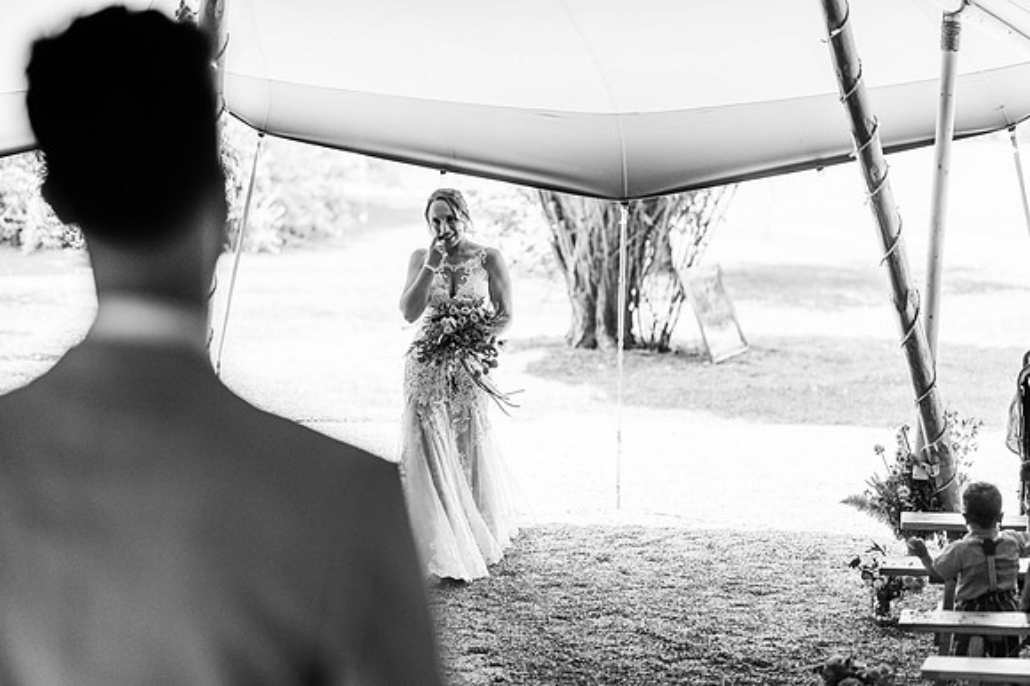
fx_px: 2430
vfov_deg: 16.1
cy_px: 343
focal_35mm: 85
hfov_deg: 23.9
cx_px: 515
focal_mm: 85
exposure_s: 1/1000
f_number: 1.8
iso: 100
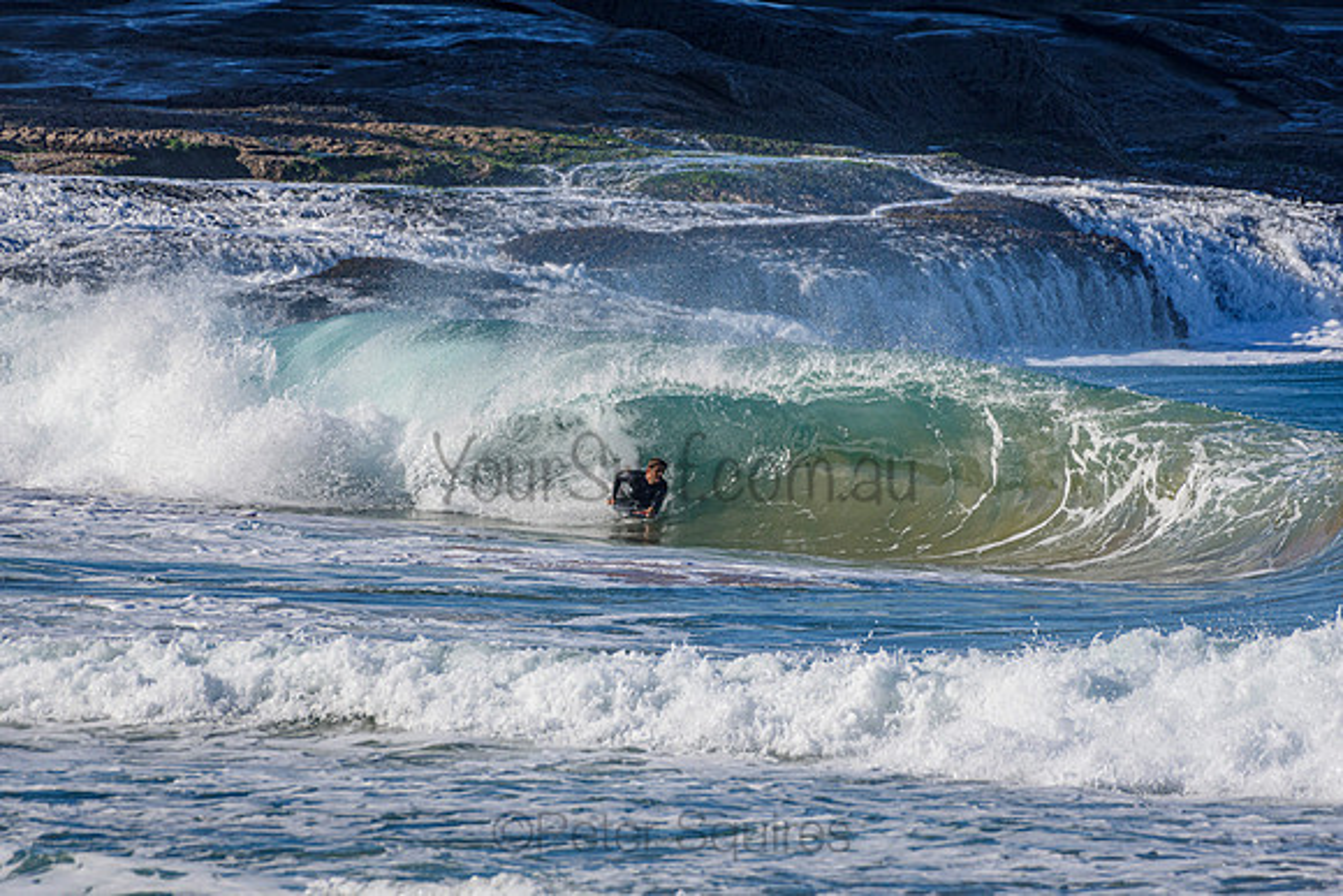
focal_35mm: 750
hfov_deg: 2.7
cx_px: 672
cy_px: 448
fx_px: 27984
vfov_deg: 1.8
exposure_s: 1/2000
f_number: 5.6
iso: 280
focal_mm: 500
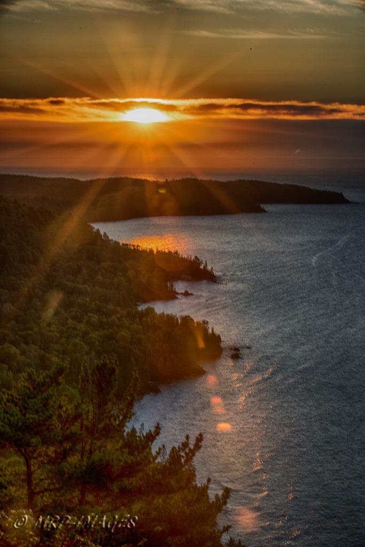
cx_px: 182
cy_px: 274
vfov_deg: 20.8
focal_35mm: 98
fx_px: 1490
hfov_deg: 14.0
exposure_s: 1/13
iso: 100
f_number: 22
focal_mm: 98
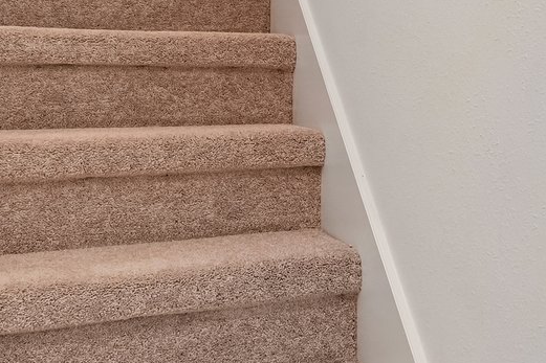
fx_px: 834
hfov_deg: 30.0
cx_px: 681
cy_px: 87
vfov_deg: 24.3
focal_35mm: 55
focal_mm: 14
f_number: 11
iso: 400
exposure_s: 1/25
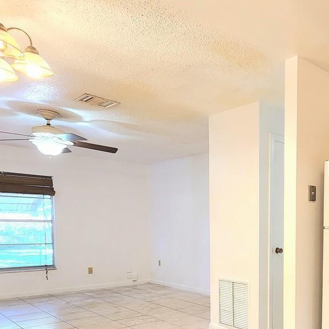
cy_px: 252
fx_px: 333
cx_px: 327
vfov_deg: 50.1
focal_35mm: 31
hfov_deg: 44.8
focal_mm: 2.2
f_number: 2.2
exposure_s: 1/60.2
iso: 250
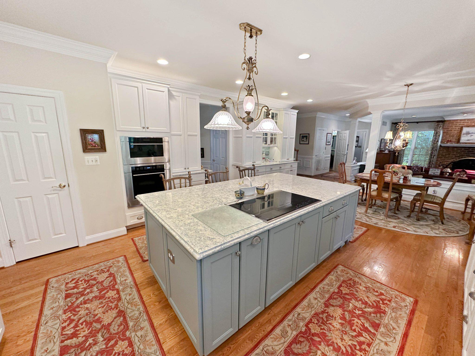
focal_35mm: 14
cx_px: 238
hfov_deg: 102.1
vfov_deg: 85.7
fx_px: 192
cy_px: 178
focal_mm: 2.22
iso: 200
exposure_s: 1/120
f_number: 2.2
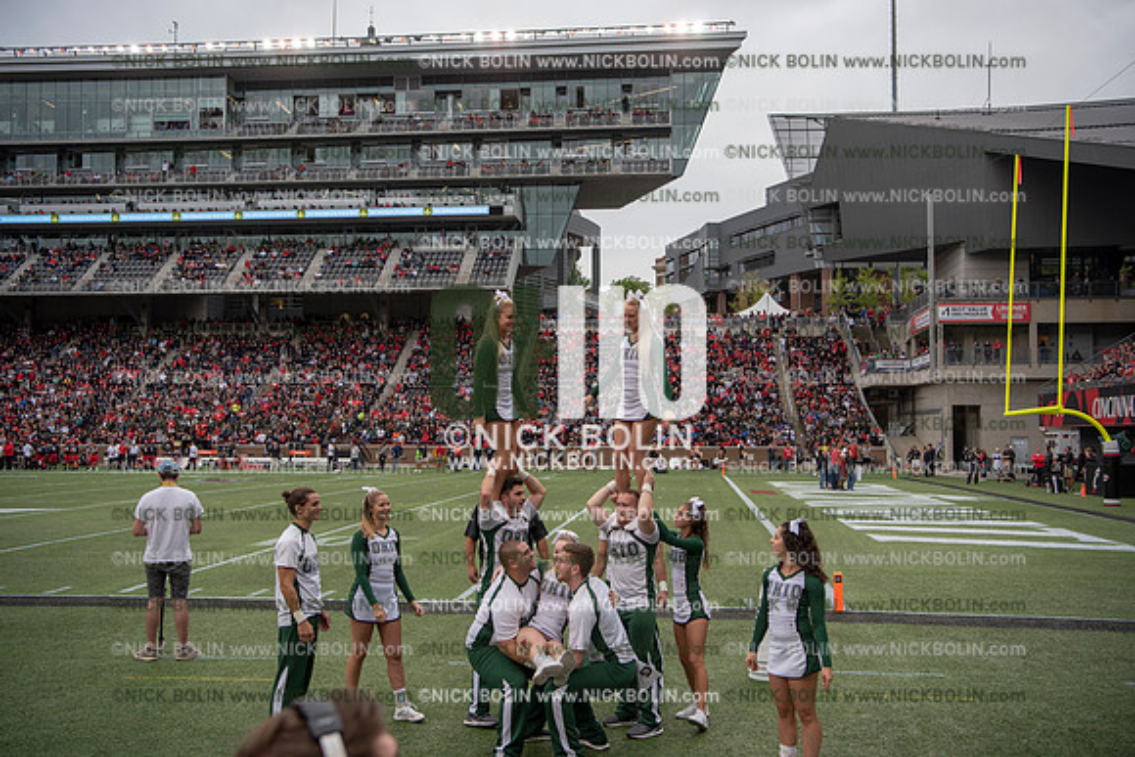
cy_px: 378
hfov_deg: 53.1
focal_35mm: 36
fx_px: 1135
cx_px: 568
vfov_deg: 36.9
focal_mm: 36
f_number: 3.5
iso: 250
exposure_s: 1/1000
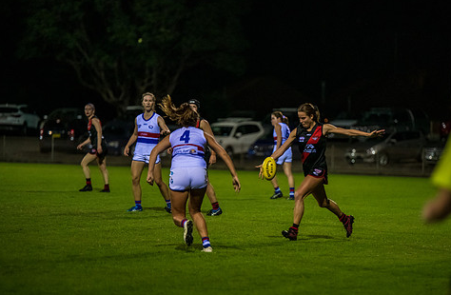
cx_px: 286
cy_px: 164
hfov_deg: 8.1
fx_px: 3201
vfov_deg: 5.3
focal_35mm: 257
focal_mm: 200
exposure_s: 1/500
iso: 3200
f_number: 2.8
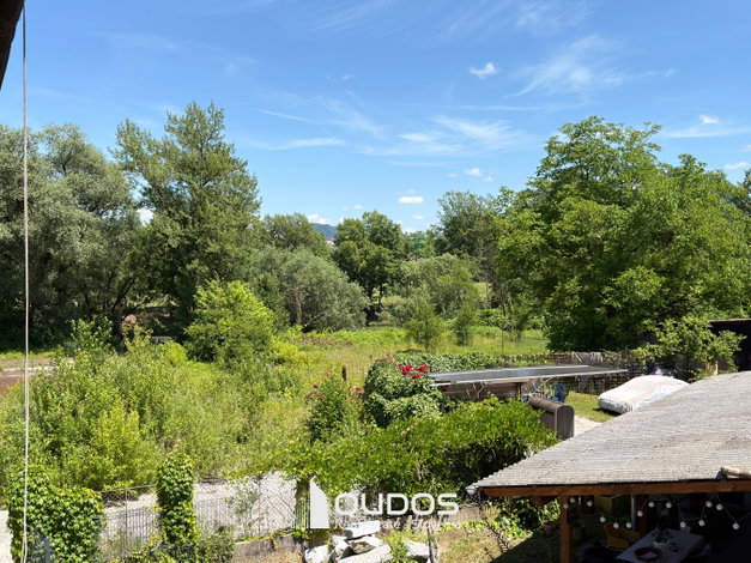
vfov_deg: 38.7
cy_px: 282
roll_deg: +0.4
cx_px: 376
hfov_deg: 50.1
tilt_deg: -2.1
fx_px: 803
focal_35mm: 37
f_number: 1.78
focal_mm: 6.76
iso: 80
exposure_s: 1/3831
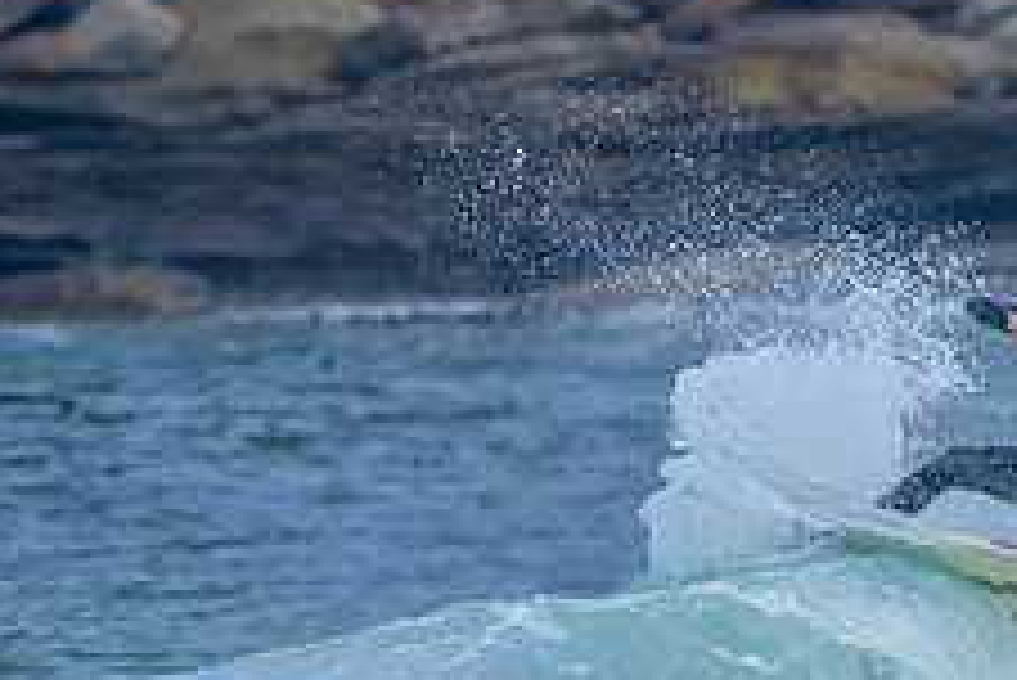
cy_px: 917
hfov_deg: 0.7
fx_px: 79826
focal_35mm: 2824
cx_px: 655
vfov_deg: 0.5
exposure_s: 1/2000
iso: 500
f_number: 6.3
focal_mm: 800
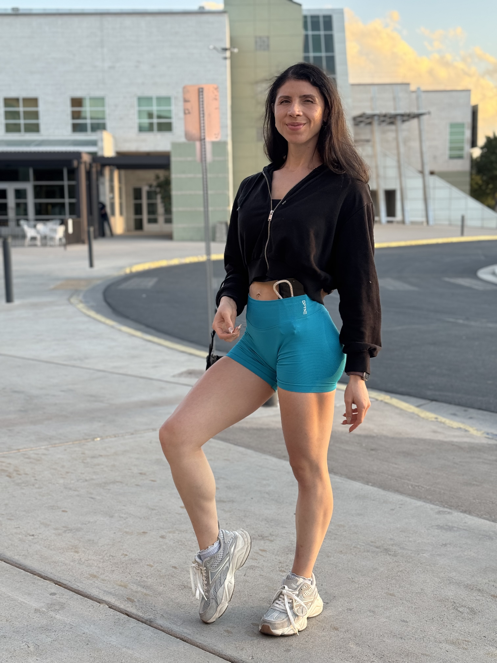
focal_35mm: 48
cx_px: 248
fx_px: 919
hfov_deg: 30.3
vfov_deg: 39.7
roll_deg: +0.6
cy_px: 332
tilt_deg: -6.0
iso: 64
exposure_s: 1/181
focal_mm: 6.76
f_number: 1.78
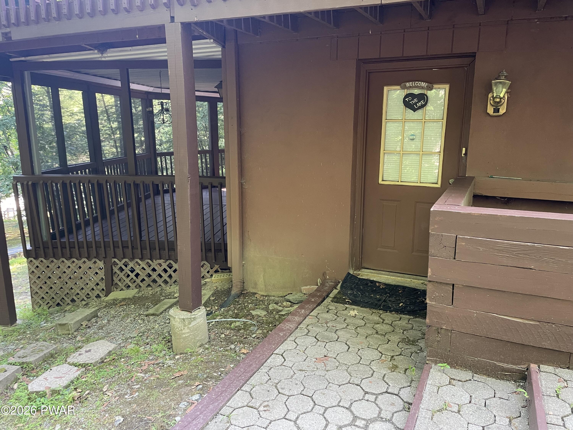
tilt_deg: -11.8
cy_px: 215
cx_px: 286
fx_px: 430
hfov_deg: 67.3
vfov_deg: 53.1
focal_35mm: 26
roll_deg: +0.4
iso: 160
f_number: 1.6
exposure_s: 1/60
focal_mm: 4.2
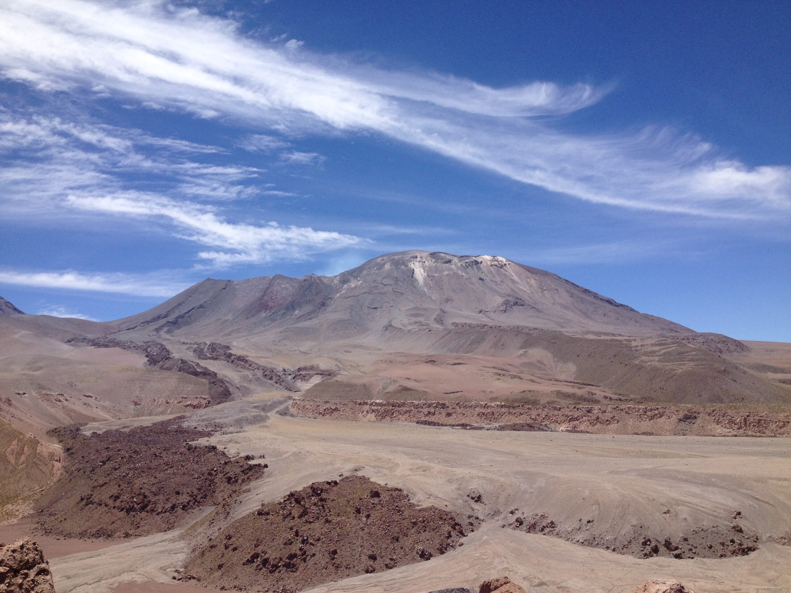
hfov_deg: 52.6
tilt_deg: +5.3
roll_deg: +2.4
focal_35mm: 35
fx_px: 800
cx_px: 396
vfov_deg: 40.7
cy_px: 296
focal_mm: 4.28
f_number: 2.4
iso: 50
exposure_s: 1/2513
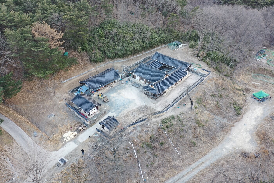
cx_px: 137
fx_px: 213
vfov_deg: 46.4
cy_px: 92
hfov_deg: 65.5
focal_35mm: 28
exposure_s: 1/60
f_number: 3.5
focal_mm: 10.26
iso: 100
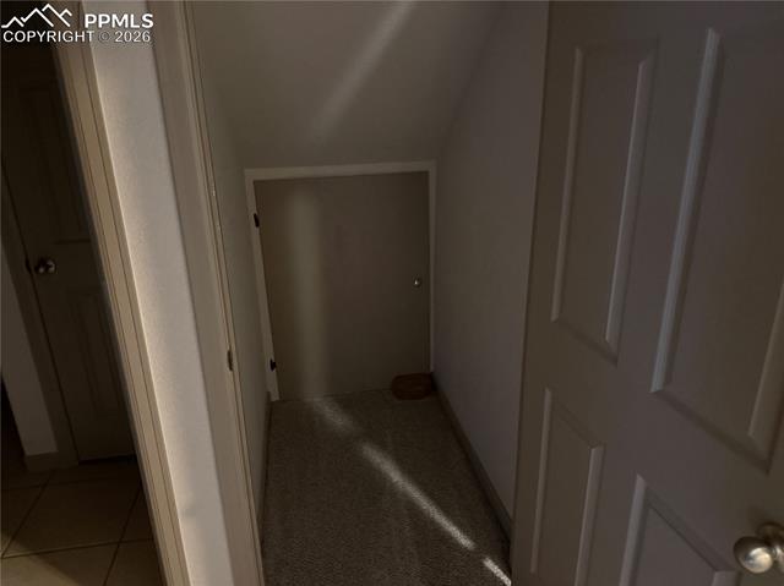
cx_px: 392
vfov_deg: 56.8
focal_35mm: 24
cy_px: 293
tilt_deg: -18.2
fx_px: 543
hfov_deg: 71.6
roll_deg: +1.6
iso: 1600
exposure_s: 1/30
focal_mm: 6.76
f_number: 1.78
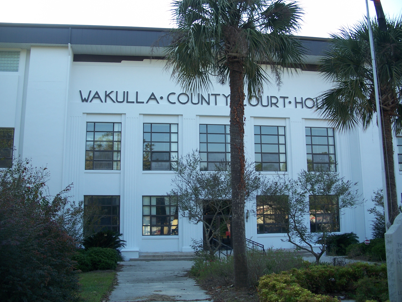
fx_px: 430
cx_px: 201
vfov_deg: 38.7
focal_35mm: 37
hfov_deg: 50.1
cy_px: 151
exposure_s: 1/200
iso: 64
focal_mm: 7.8
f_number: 2.8
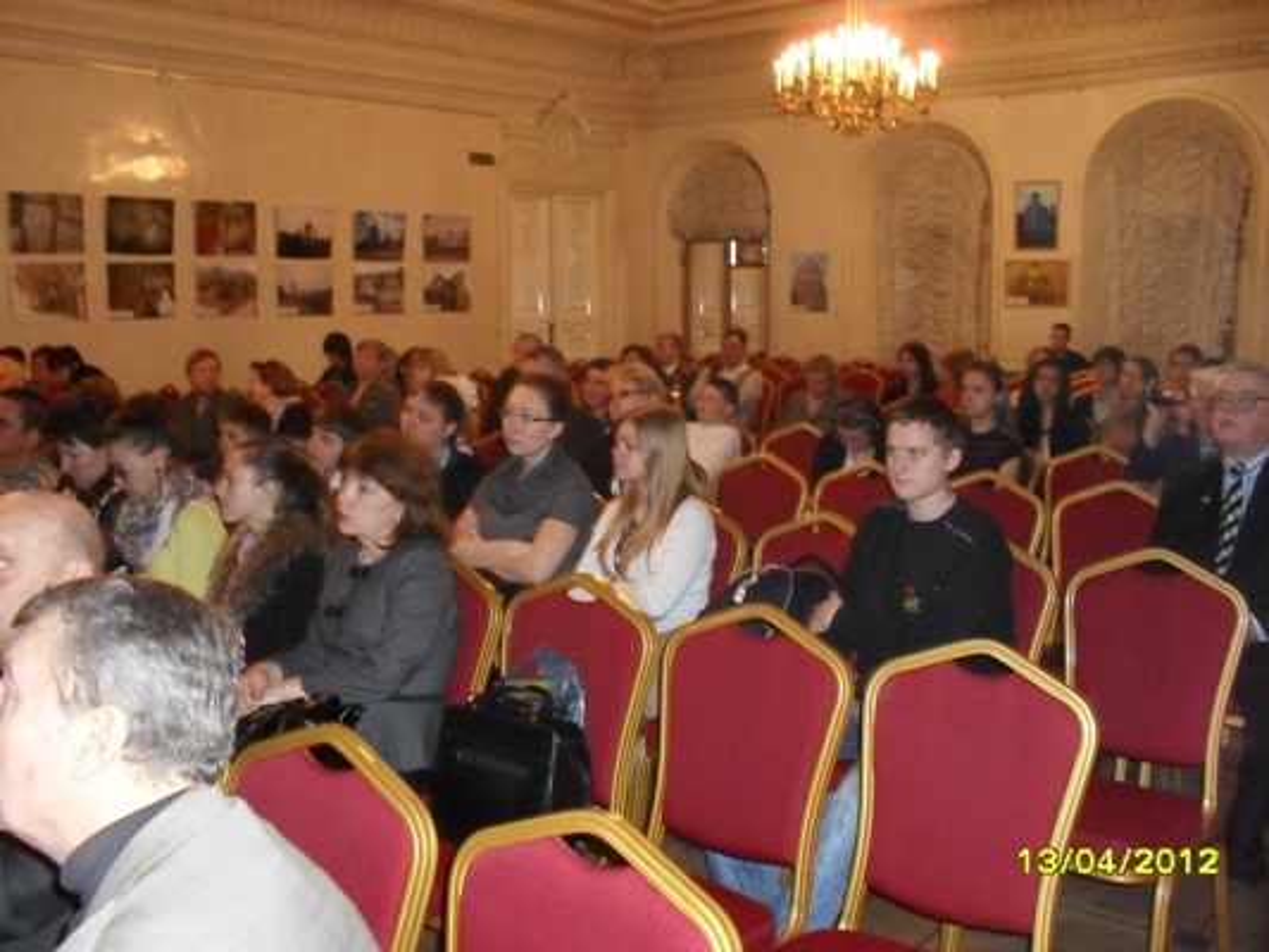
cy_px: 476
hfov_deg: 52.6
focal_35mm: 35
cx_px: 634
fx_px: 1283
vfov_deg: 40.7
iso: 320
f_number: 3.2
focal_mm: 6.3
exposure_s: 1/45
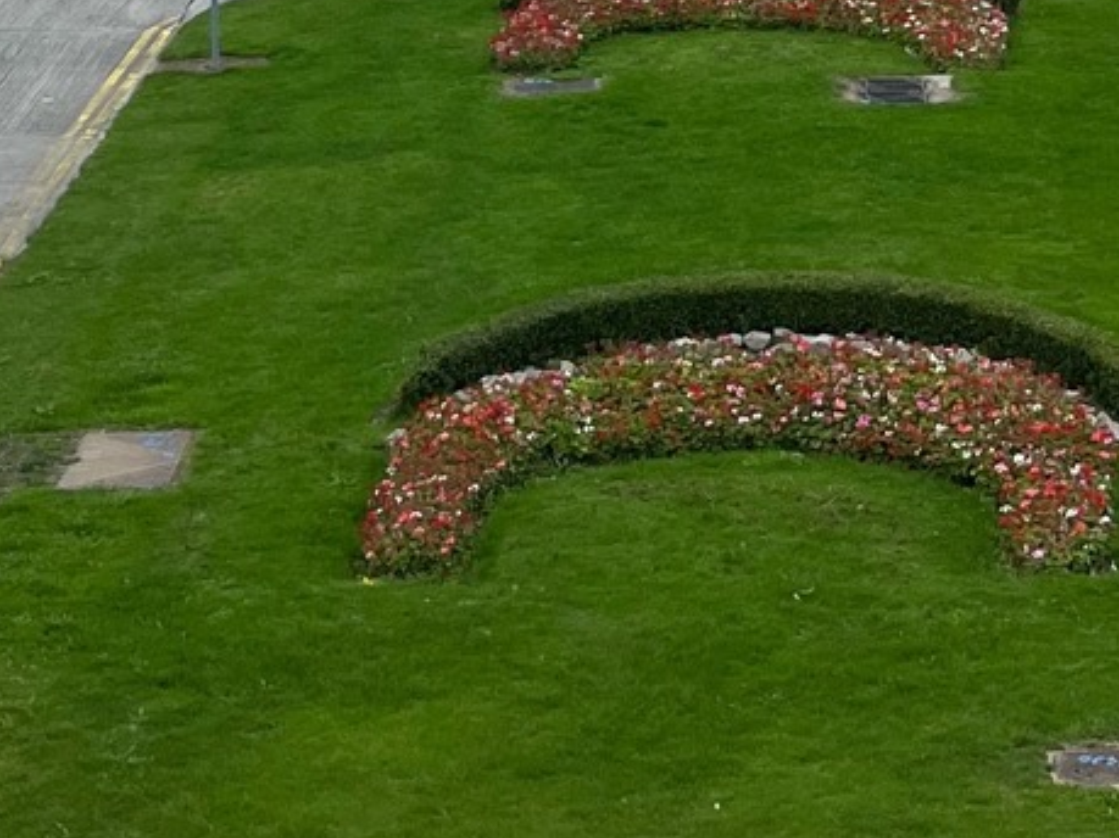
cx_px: 948
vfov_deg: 11.9
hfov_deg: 16.8
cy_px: -582
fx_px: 3749
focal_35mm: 116
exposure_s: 1/100
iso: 40
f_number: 1.6
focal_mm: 5.1
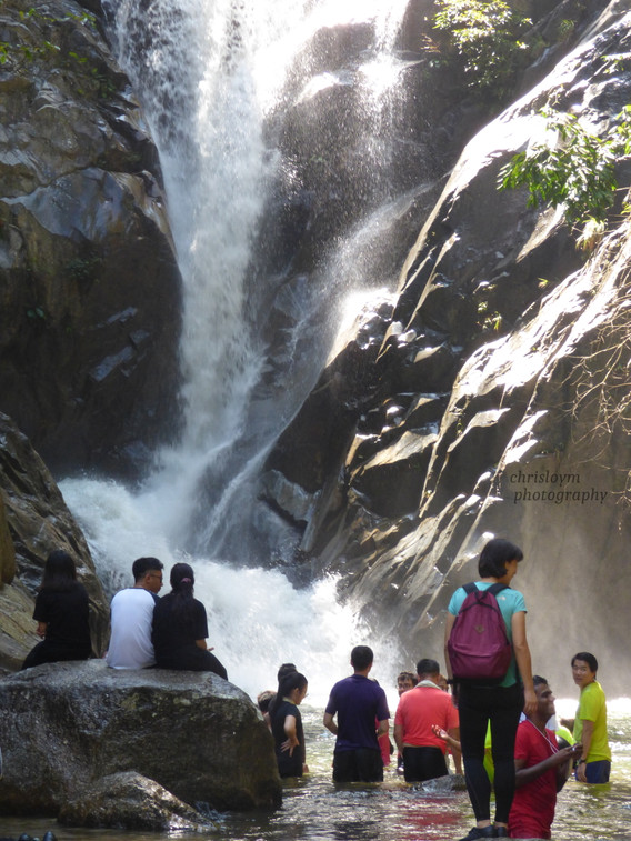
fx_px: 2964
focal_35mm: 122
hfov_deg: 12.2
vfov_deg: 16.1
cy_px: 420
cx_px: 316
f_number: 5
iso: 320
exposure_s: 1/125
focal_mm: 20.04
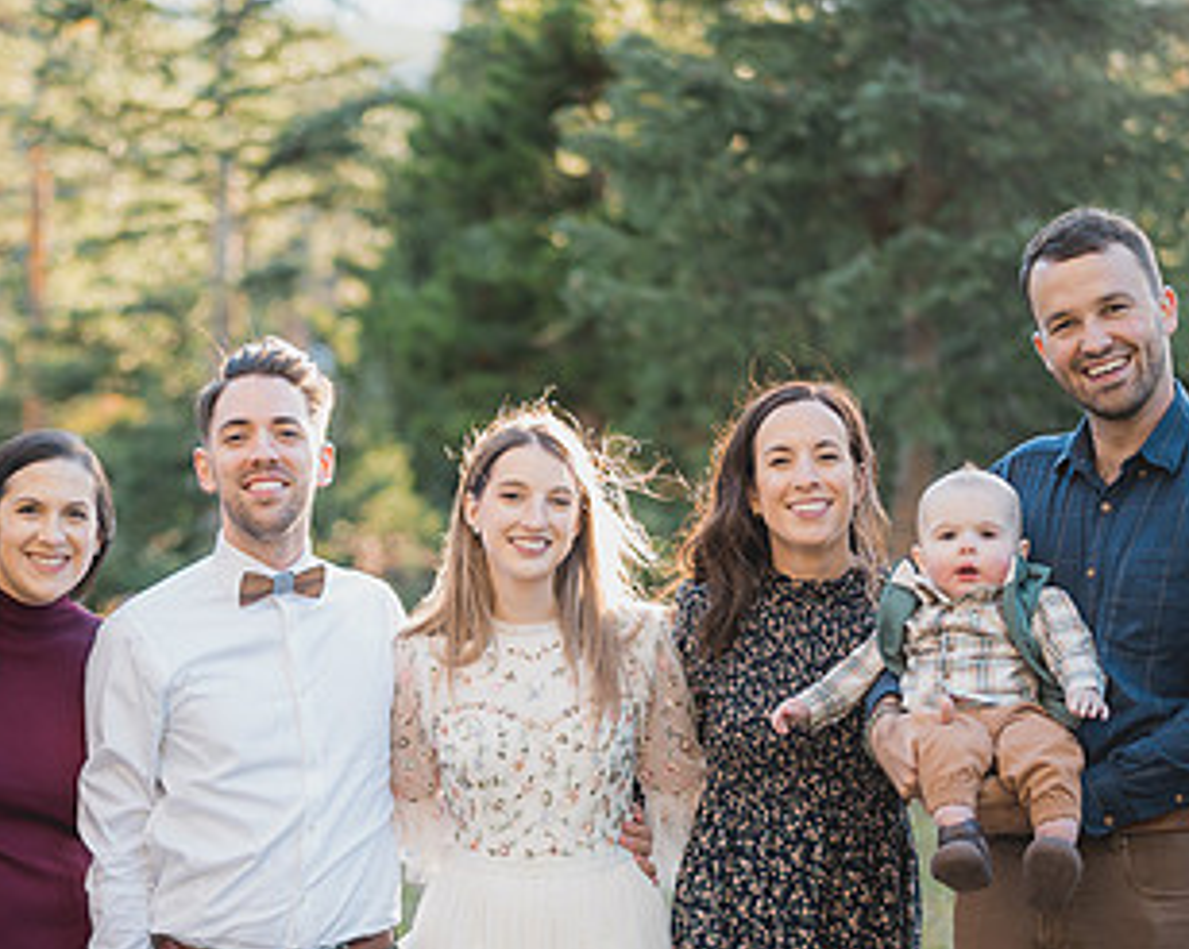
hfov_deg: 21.1
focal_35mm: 90
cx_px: 340
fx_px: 3165
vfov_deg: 17.0
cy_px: 677
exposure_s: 1/400
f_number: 1.4
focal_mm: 50
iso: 200
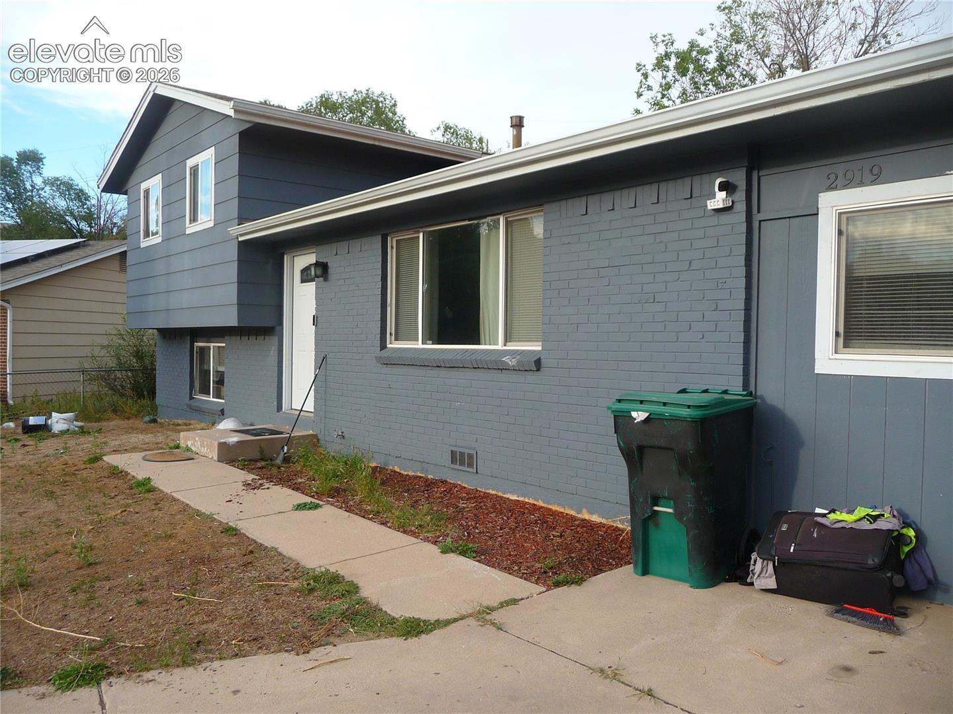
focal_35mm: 28
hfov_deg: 63.4
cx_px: 476
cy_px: 357
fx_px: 771
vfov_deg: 49.7
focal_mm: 4.7
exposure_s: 1/200
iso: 100
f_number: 3.3
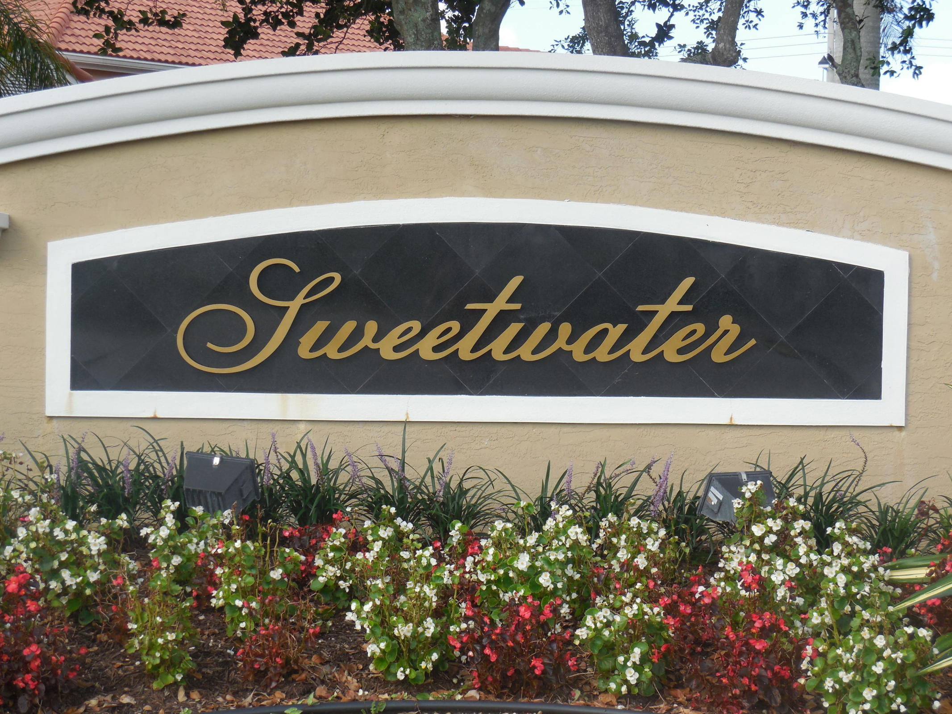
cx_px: 476
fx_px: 2228
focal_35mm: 81
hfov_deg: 24.1
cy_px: 357
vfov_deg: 18.2
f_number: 4.6
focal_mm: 14.5
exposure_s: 1/250
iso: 125
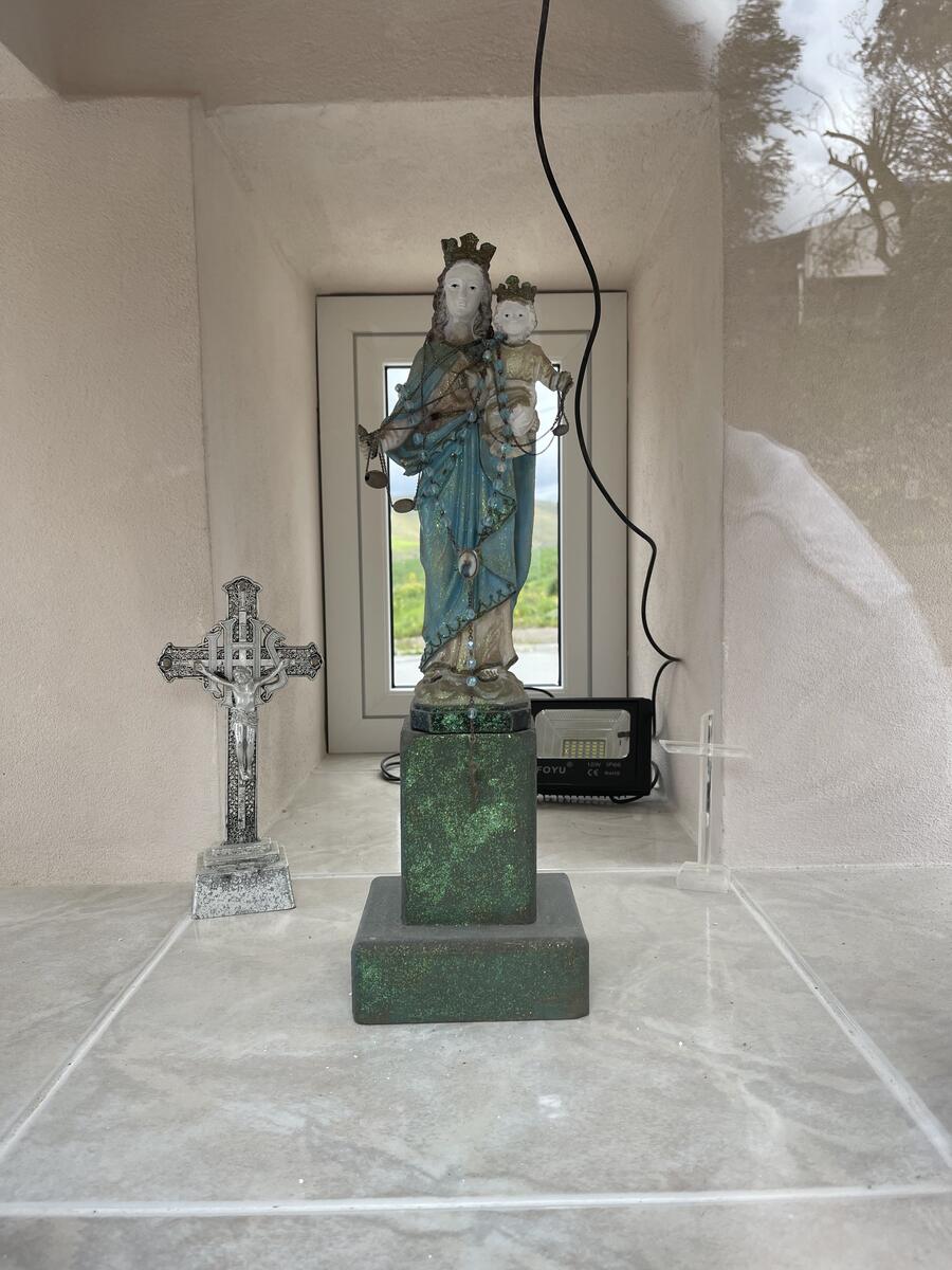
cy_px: 635
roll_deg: +1.2
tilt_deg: -3.7
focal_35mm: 26
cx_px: 476
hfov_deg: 53.1
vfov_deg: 67.3
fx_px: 953
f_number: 1.6
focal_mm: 5.1
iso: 32
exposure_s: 1/484
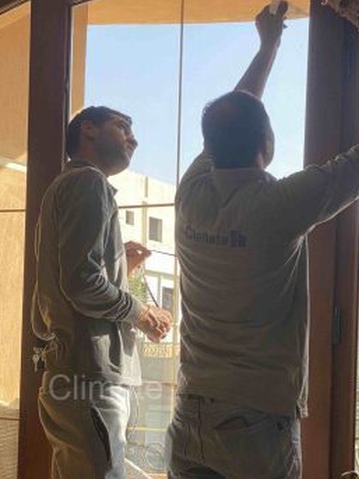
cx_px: 106
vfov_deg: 21.2
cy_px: 392
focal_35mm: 91
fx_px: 1259
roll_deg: -2.5
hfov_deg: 16.2
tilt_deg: +0.9
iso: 20
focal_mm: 6
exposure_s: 1/156
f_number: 2
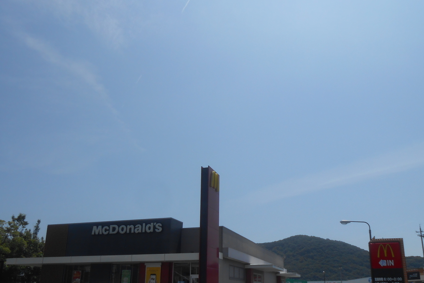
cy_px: 178
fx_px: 377
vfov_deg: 40.8
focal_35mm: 32
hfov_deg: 58.6
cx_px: 234
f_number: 11.5
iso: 80
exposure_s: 1/250
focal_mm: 4.6
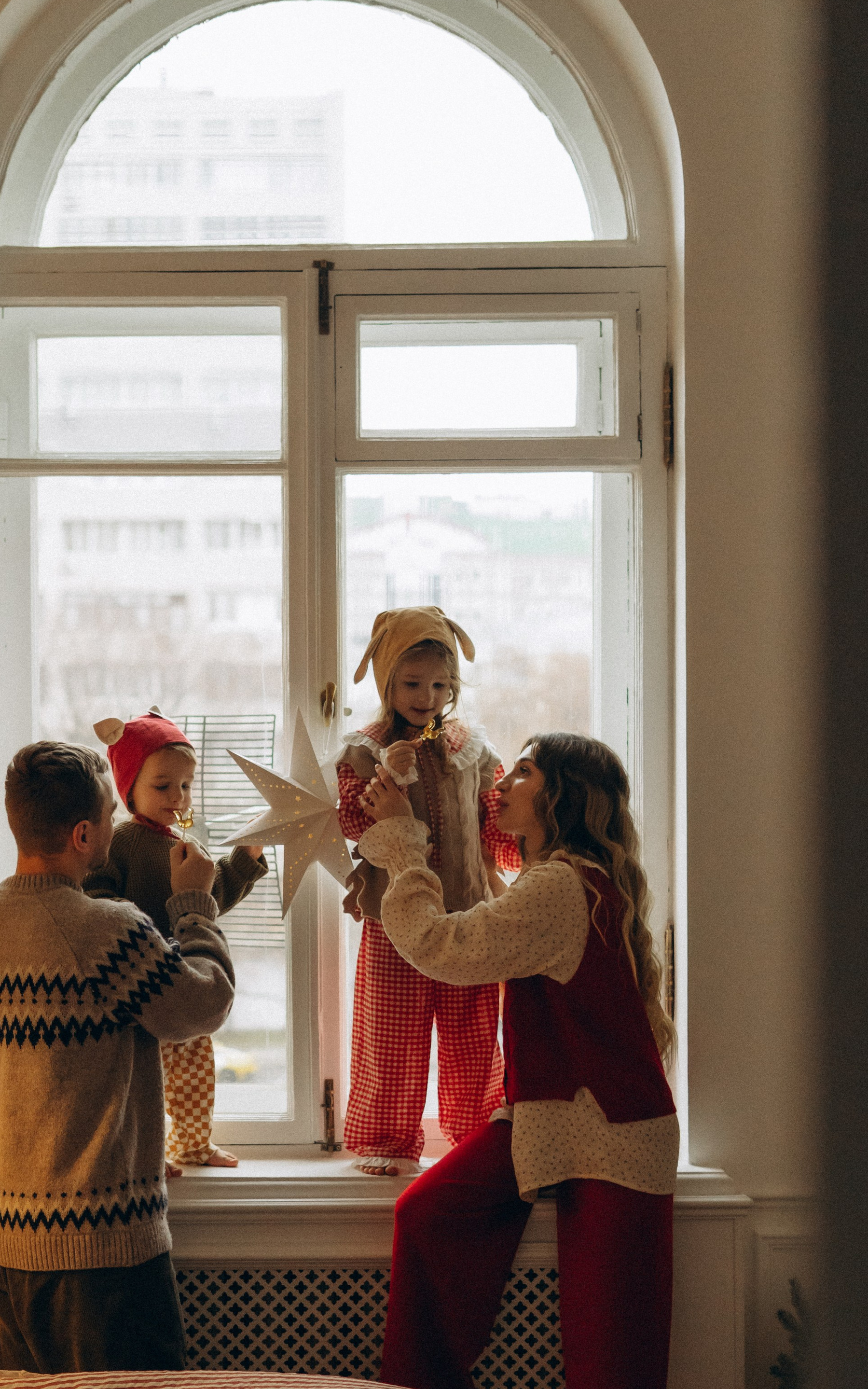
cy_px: 856
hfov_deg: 19.1
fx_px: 2573
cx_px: 298
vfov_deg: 30.1
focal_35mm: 68
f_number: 2.2
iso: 5000
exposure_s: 1/800
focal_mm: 50
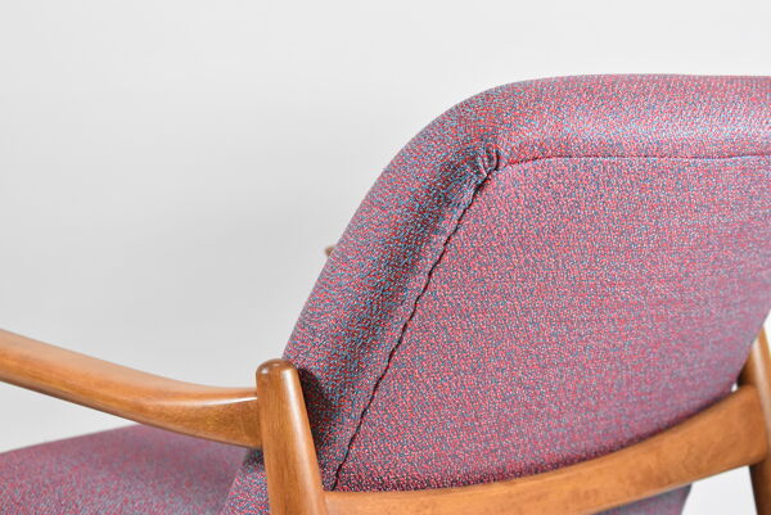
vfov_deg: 16.6
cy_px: 258
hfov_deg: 24.6
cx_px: 386
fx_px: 1768
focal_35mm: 82
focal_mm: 55
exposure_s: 1/125
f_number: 5.6
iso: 2500
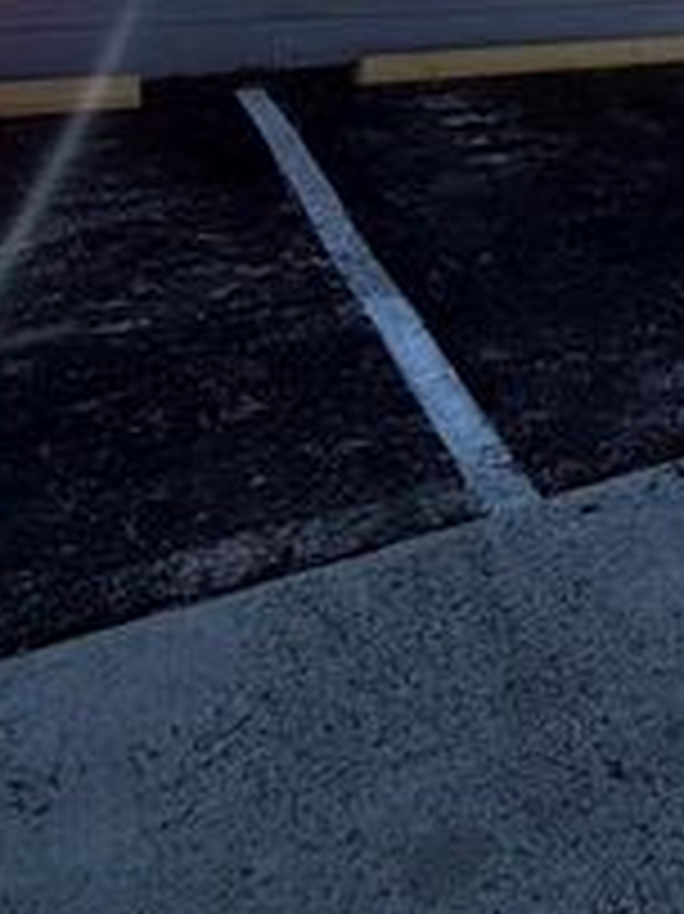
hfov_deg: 26.1
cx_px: 927
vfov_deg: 35.5
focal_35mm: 46
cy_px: -83
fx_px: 1213
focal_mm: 2.22
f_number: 2.2
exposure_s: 1/1001
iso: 25
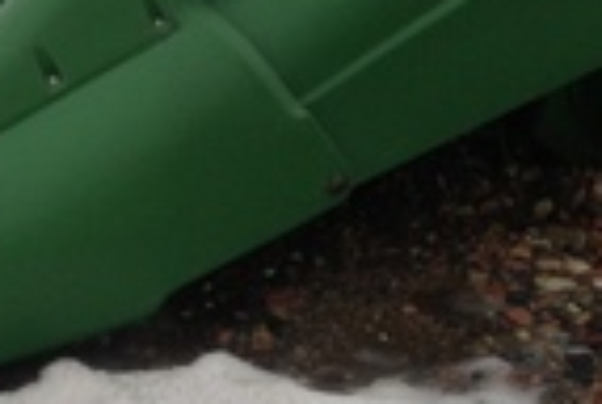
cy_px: -215
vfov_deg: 9.7
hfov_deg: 14.6
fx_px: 2312
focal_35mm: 138
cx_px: 4
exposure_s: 1/347
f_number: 2.4
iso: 50
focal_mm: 4.28
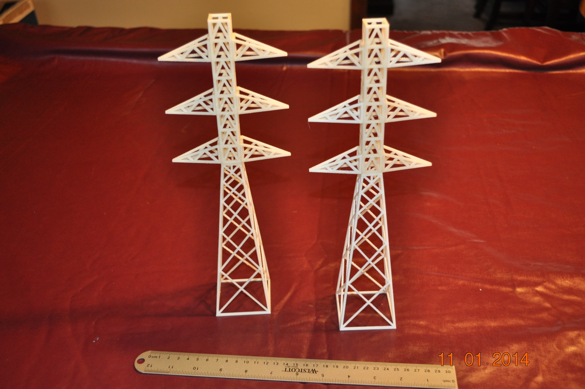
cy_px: 194
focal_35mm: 39
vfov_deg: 34.1
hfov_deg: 49.6
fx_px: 633
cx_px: 292
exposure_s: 1/60
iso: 800
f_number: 4.2
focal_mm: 26
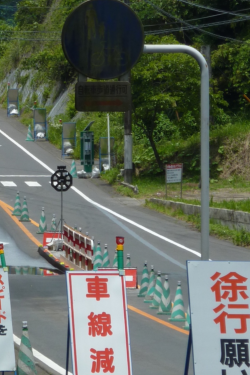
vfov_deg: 5.1
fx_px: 4198
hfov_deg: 3.4
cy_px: 160
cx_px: 18
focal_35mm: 403
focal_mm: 29.9
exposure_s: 1/500
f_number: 5
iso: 80
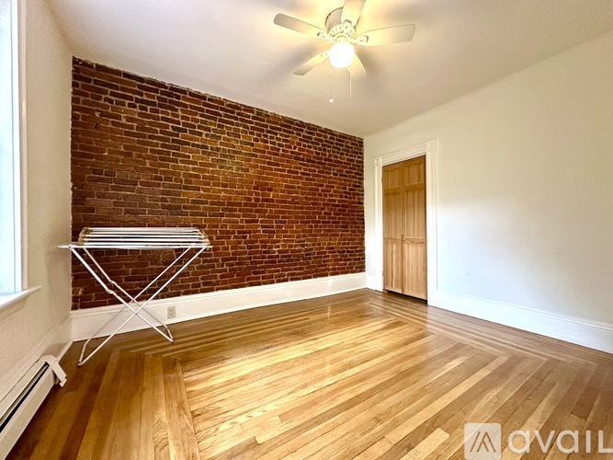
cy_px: 230
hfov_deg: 102.1
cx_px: 306
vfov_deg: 85.7
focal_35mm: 14
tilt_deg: +0.1
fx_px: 248
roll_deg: +0.1
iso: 1000
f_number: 2.2
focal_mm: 2.22
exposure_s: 1/60
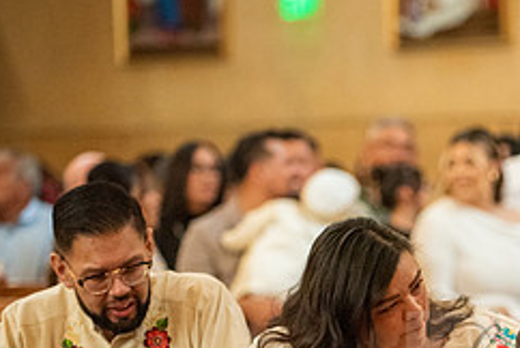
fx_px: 4498
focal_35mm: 311
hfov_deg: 6.6
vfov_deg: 4.4
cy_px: 362
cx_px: 593
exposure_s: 1/160
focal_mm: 130
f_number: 2.8
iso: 2000
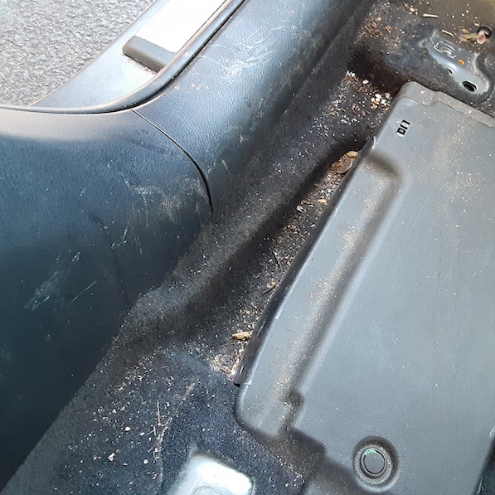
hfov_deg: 50.7
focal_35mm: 32
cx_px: 302
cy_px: 247
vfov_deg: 51.1
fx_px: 518
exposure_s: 1/30
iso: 200
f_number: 1.9
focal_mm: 2.91
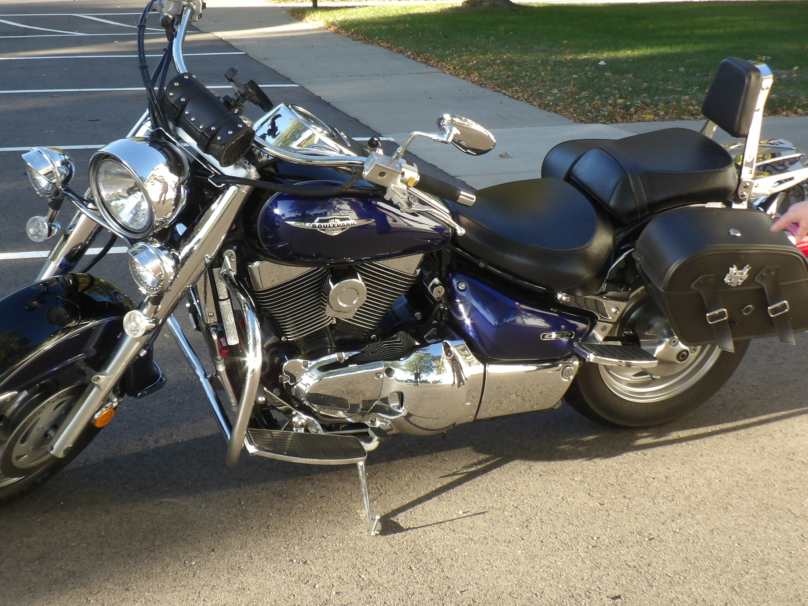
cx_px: 365
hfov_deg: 34.3
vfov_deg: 26.0
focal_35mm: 56
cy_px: 235
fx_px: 1307
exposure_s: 1/50
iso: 100
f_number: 4.9
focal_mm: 7.6
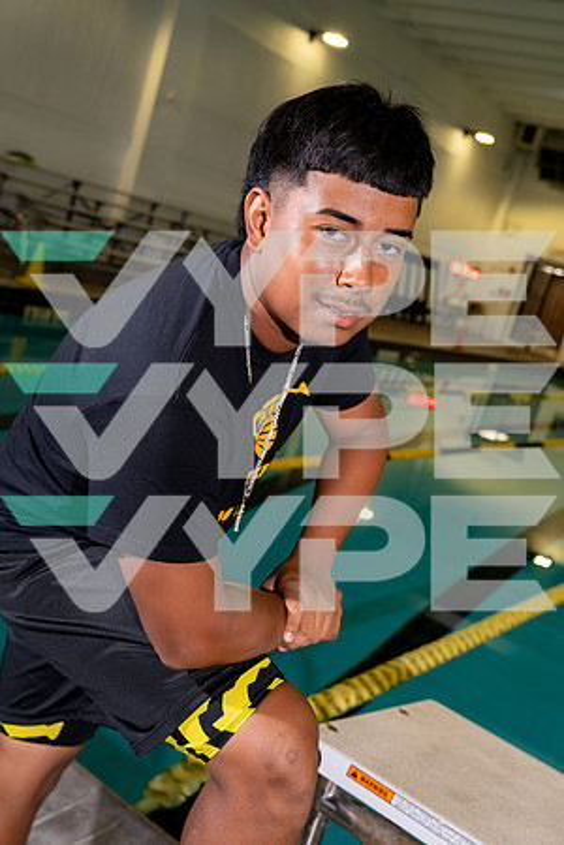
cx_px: 282
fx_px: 916
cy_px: 422
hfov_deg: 34.2
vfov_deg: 49.6
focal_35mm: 39
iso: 1000
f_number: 5.6
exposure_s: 1/250
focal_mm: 39
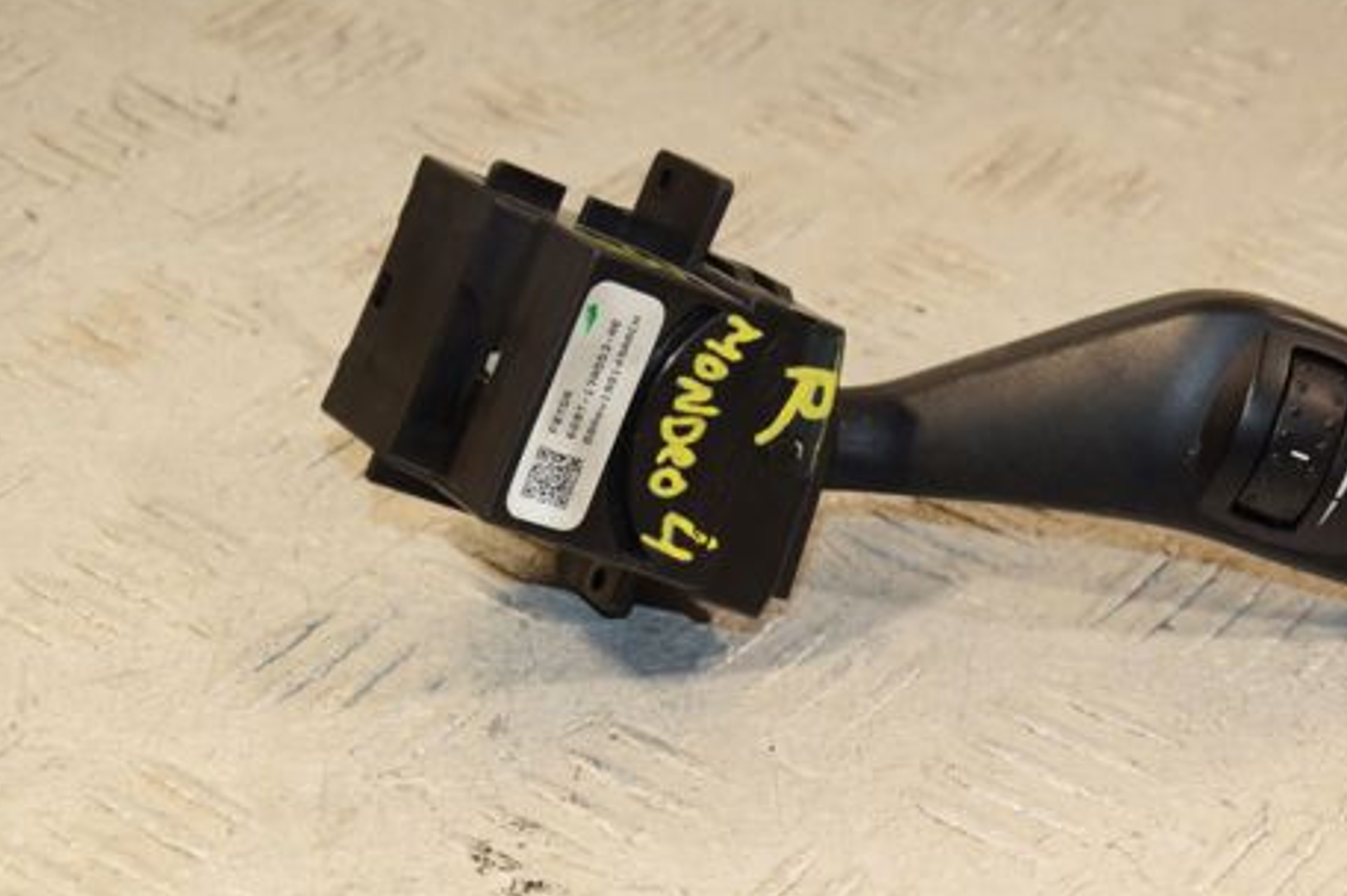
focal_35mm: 105
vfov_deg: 13.0
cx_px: 920
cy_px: 539
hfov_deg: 19.4
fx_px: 3926
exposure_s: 1/200
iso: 800
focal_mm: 50
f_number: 7.1
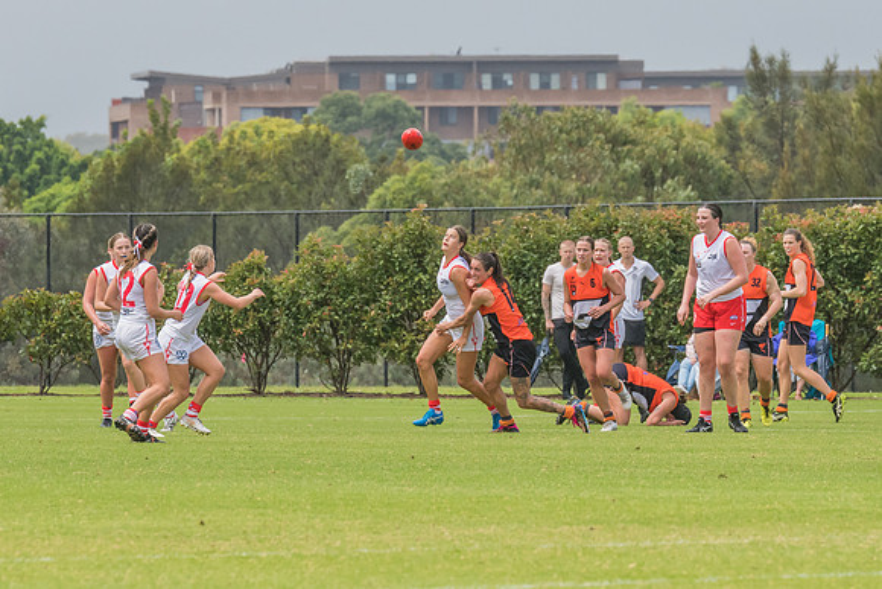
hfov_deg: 3.5
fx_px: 14358
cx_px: 529
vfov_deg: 2.3
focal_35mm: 586
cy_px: 258
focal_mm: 300
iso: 800
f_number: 9
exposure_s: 1/1250
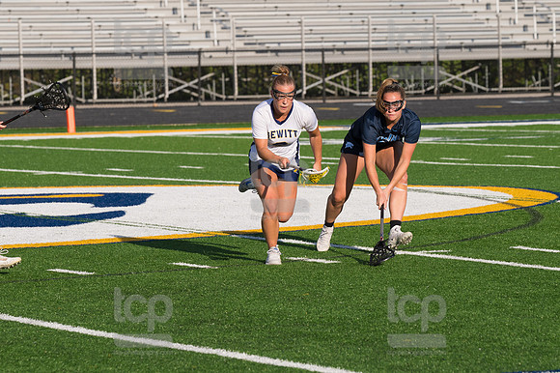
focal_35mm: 232
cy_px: 186
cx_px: 280
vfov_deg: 5.9
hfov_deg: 8.9
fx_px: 3607
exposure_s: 1/1600
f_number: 5.6
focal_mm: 155
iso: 250
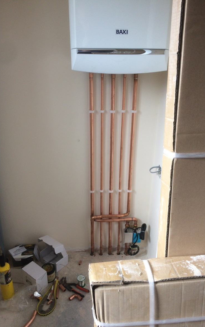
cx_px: 103
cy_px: 164
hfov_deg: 40.6
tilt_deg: -28.7
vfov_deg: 61.2
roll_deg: -0.4
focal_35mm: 31
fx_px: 277
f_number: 2.2
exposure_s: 1/100
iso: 50
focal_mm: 4.15
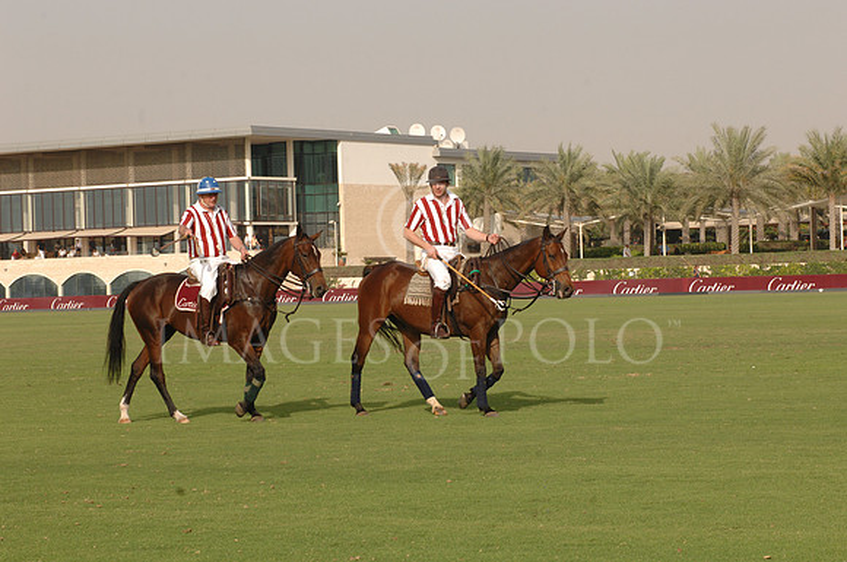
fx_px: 2467
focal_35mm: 105
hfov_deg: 19.5
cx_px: 424
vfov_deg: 13.0
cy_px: 281
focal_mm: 70
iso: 320
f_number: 9
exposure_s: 1/320
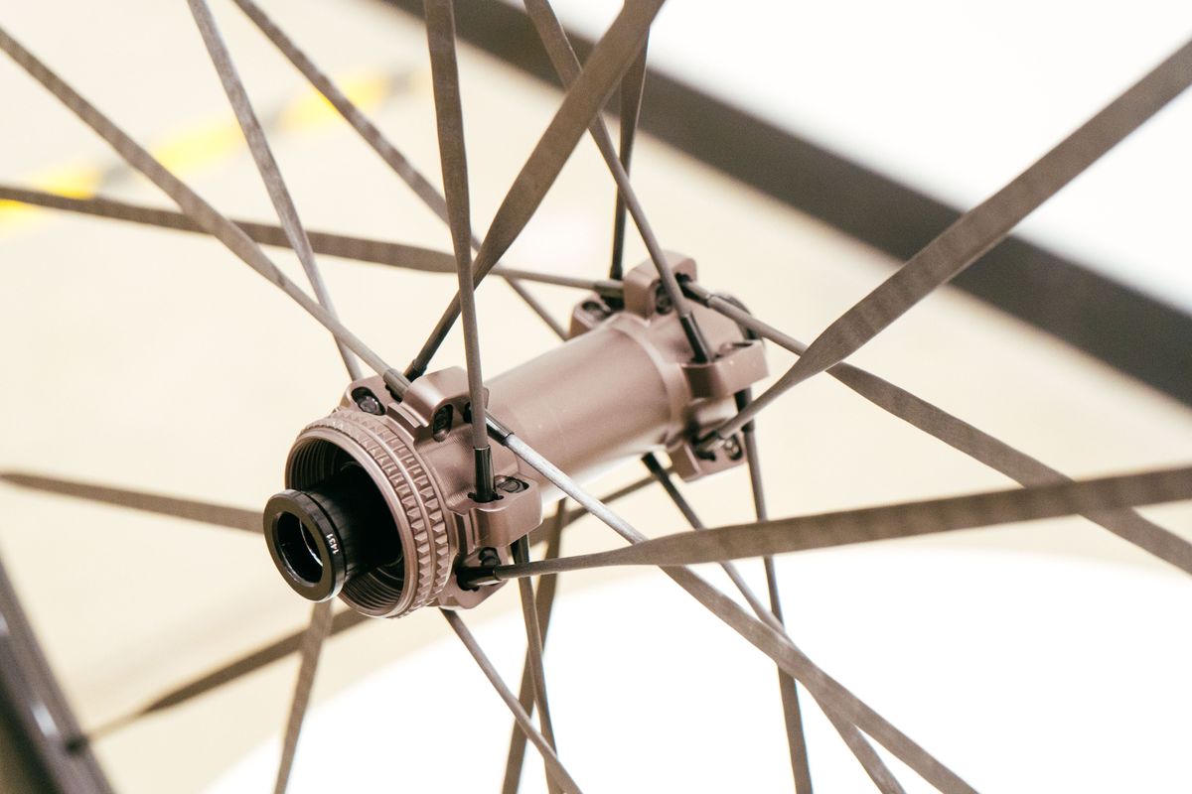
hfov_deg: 29.2
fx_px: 2284
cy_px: 397
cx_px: 596
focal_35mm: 69
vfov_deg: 19.7
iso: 5000
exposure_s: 1/125
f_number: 8
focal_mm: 69
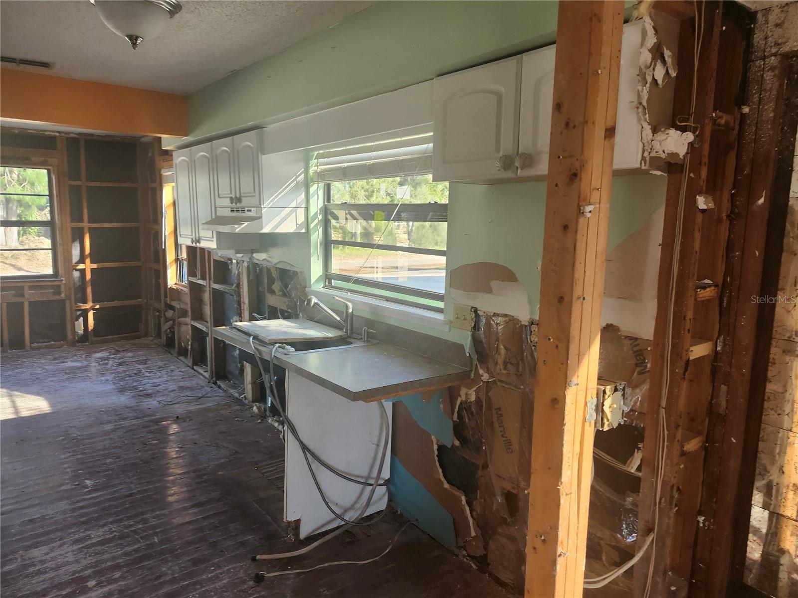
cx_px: 399
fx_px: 530
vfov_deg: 58.9
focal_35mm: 23
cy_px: 299
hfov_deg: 73.9
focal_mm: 5.54
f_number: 1.8
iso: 125
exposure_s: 1/180
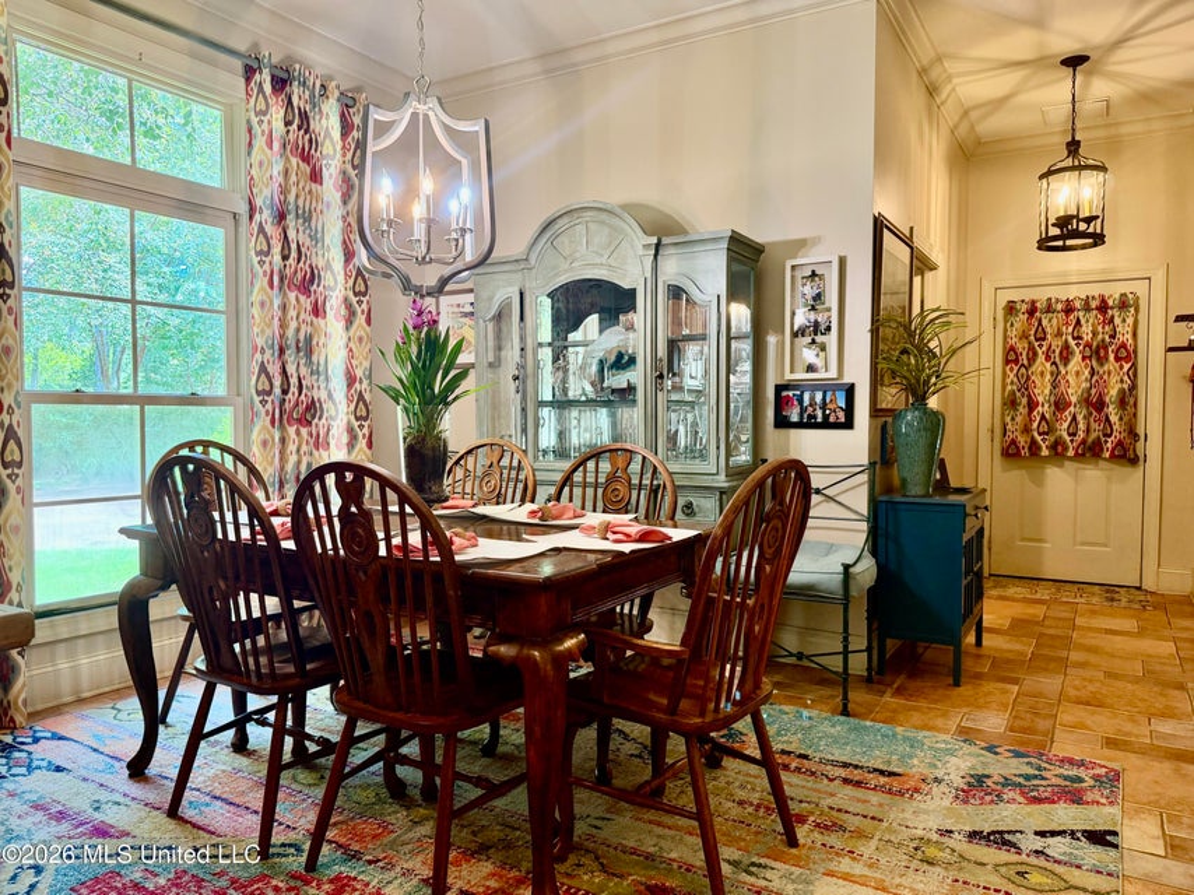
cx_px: 597
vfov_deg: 56.8
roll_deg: +0.1
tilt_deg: -2.3
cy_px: 448
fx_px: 828
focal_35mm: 24
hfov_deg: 71.6
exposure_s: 1/60
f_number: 1.78
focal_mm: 6.76
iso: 200
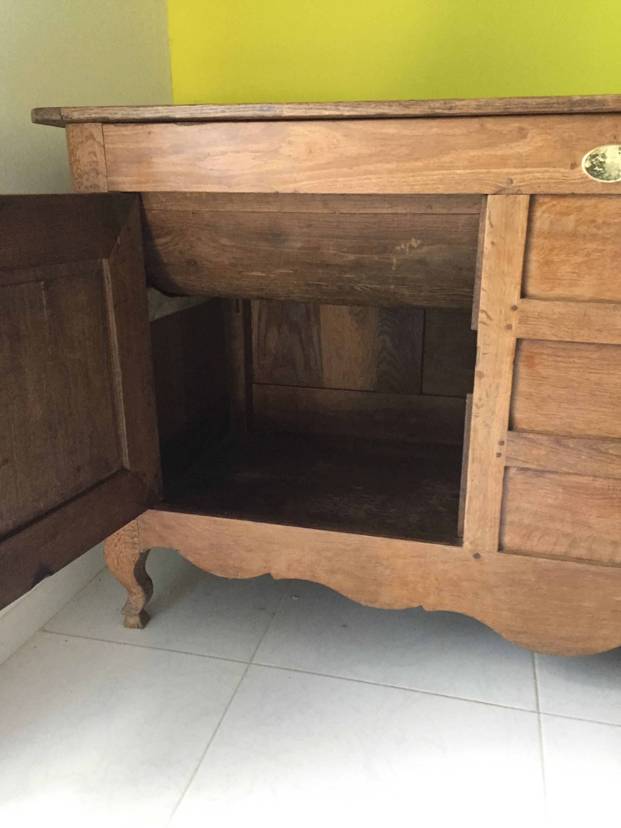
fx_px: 694
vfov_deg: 61.7
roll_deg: +1.5
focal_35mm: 29
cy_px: 414
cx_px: 310
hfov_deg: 48.2
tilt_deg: -16.1
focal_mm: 4.15
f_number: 2.2
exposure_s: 1/17
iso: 250
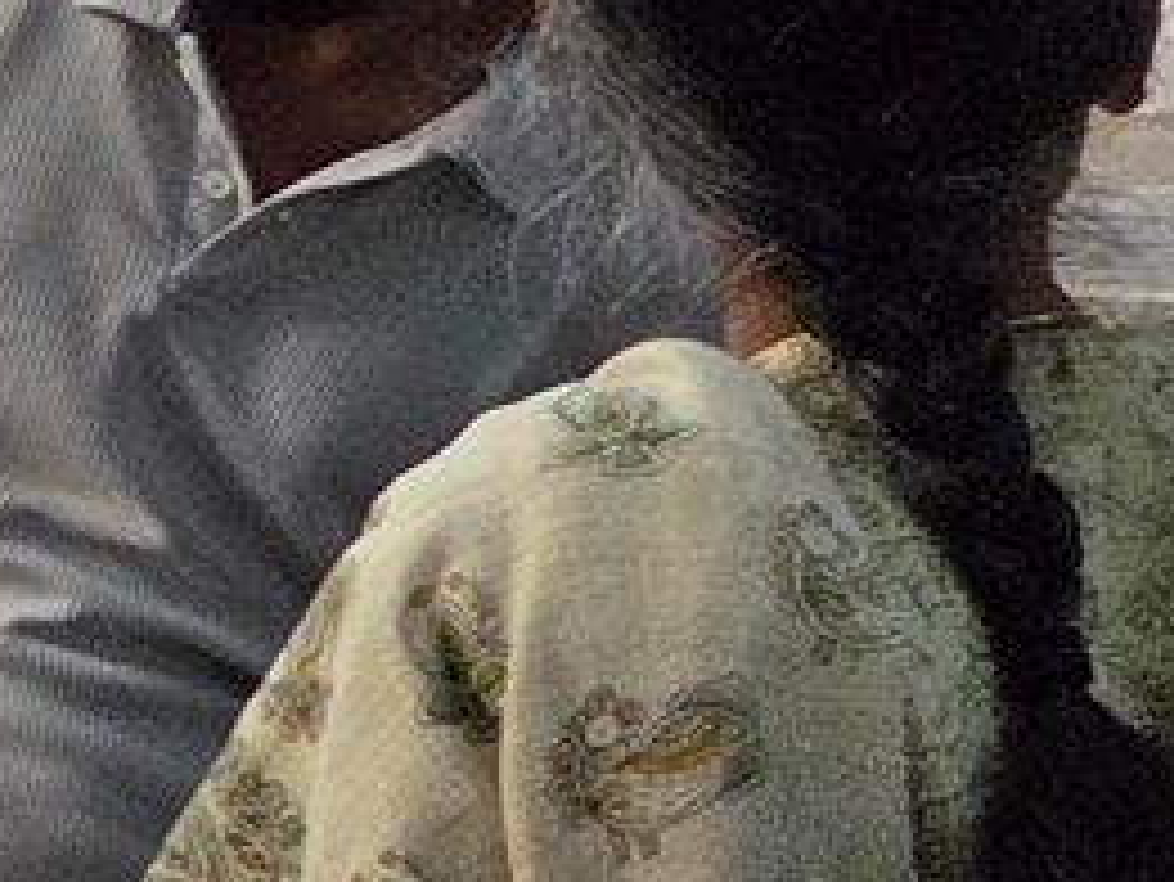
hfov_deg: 9.1
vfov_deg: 8.3
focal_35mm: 176
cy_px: -270
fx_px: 5972
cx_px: -2361
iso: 100
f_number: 1.8
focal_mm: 5.4
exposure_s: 1/100
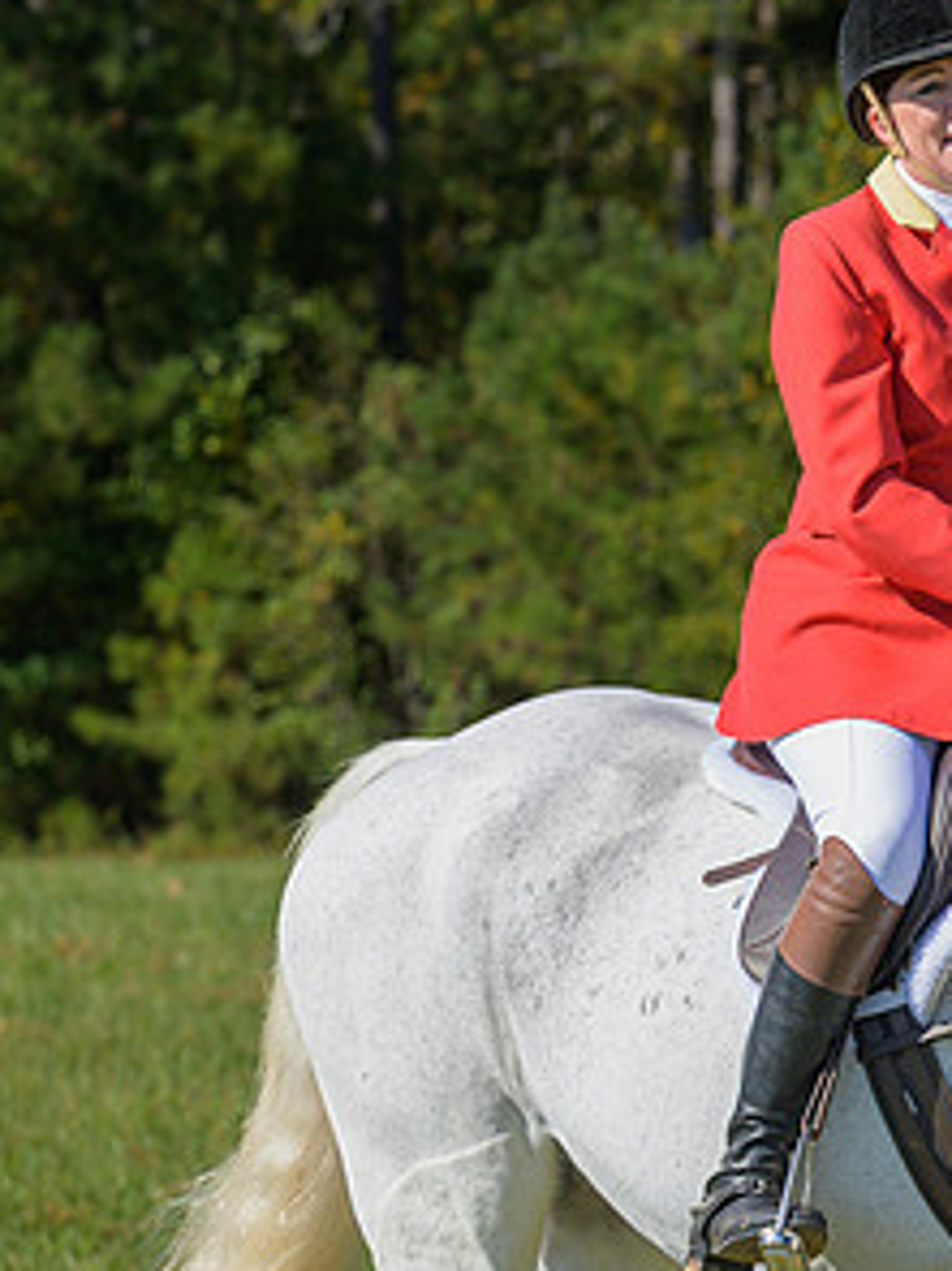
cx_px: 1631
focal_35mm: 205
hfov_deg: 7.1
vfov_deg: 9.7
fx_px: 7523
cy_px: 508
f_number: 4
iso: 200
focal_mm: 81
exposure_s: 1/800
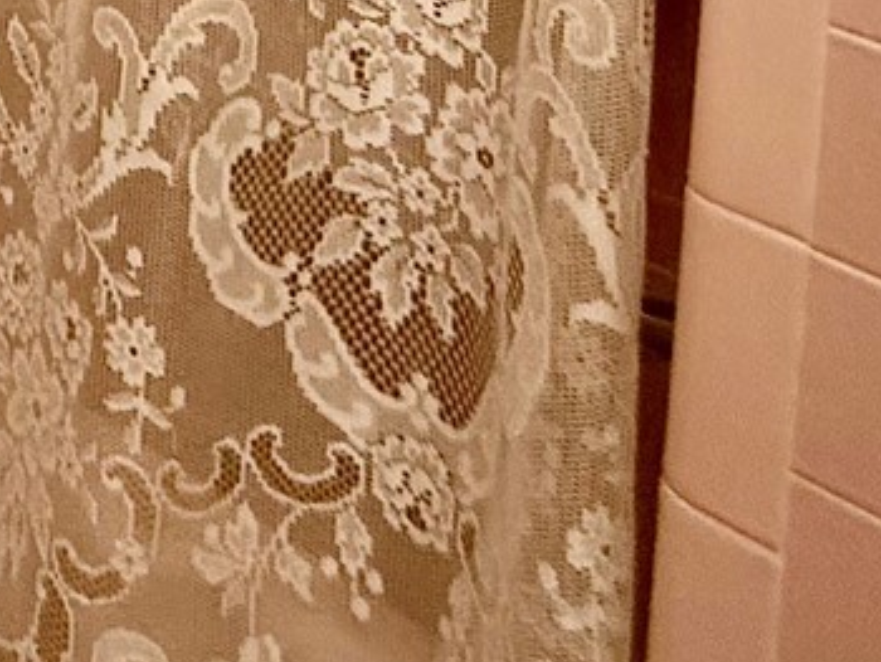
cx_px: -639
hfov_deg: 21.6
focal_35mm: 64
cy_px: -768
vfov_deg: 16.0
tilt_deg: +0.8
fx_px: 1630
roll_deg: -4.1
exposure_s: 1/120
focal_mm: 2.22
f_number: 2.2
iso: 320
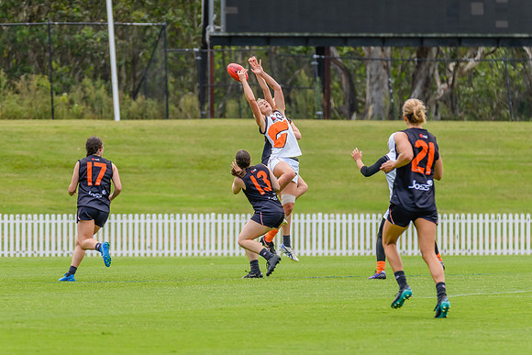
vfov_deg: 3.4
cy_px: 157
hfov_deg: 5.0
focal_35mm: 410
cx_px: 240
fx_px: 6058
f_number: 7.1
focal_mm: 300
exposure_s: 1/1600
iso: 800
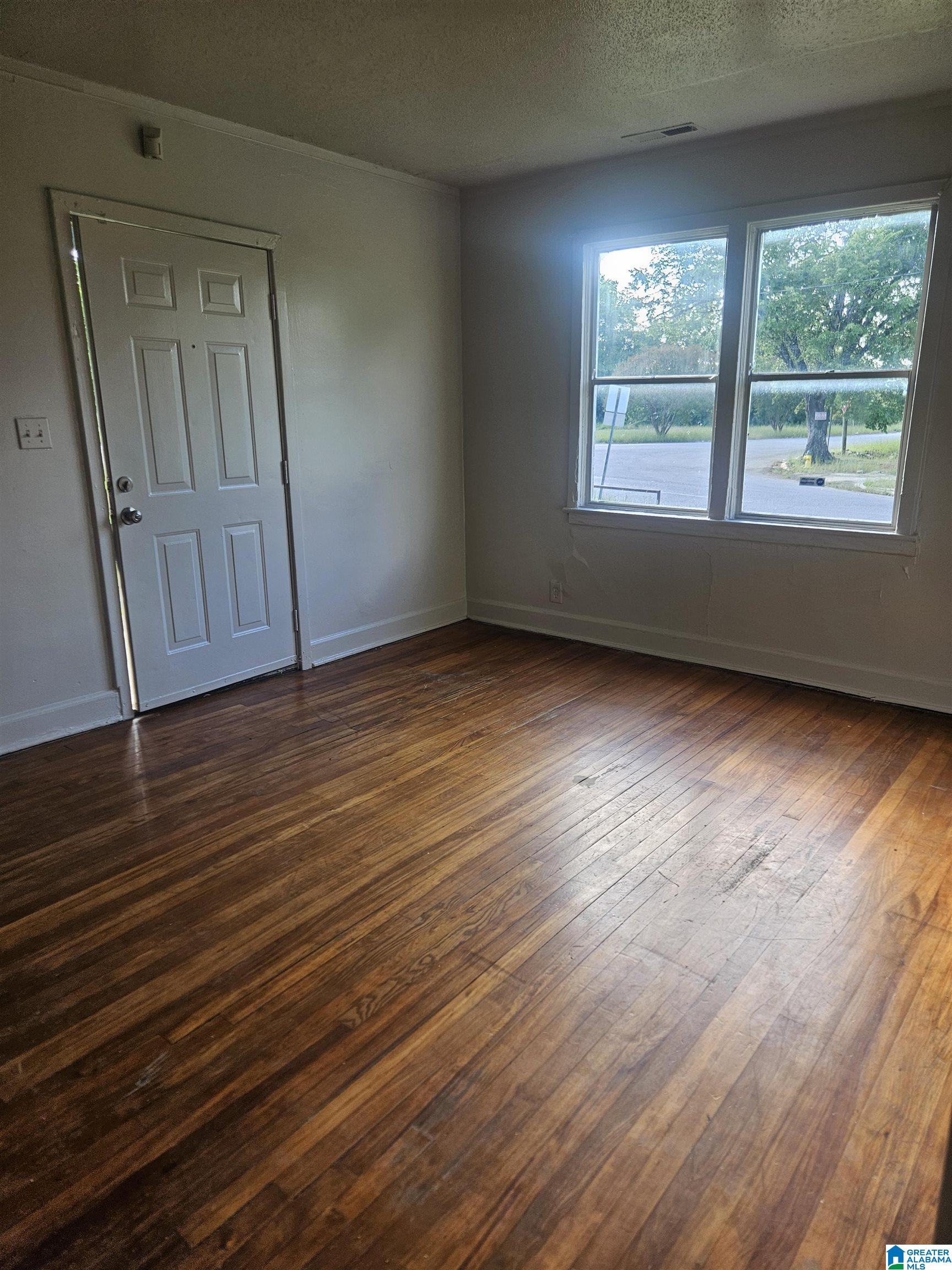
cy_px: 635
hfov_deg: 58.9
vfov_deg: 73.9
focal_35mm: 23
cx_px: 476
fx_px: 843
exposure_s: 1/120
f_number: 1.8
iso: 64
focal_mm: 5.4
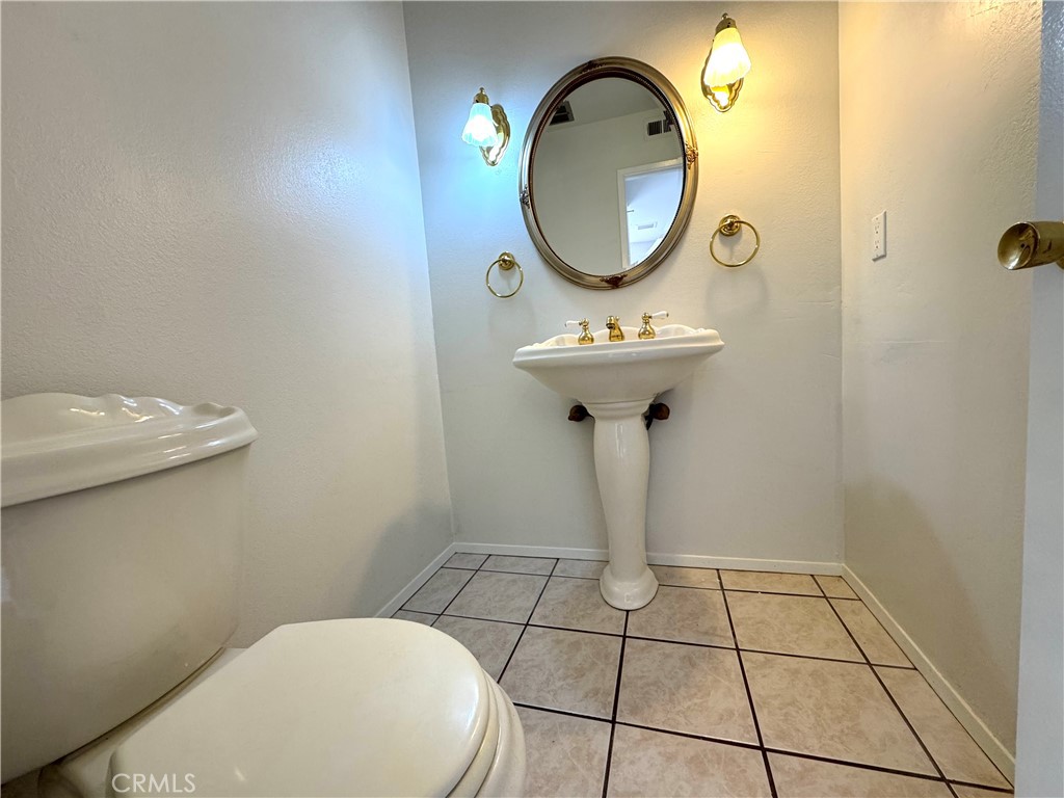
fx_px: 430
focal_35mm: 14
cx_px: 532
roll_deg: +5.0
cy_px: 399
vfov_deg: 85.7
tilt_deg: -7.7
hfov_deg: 102.1
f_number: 2.2
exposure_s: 1/120
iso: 200
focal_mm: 2.22
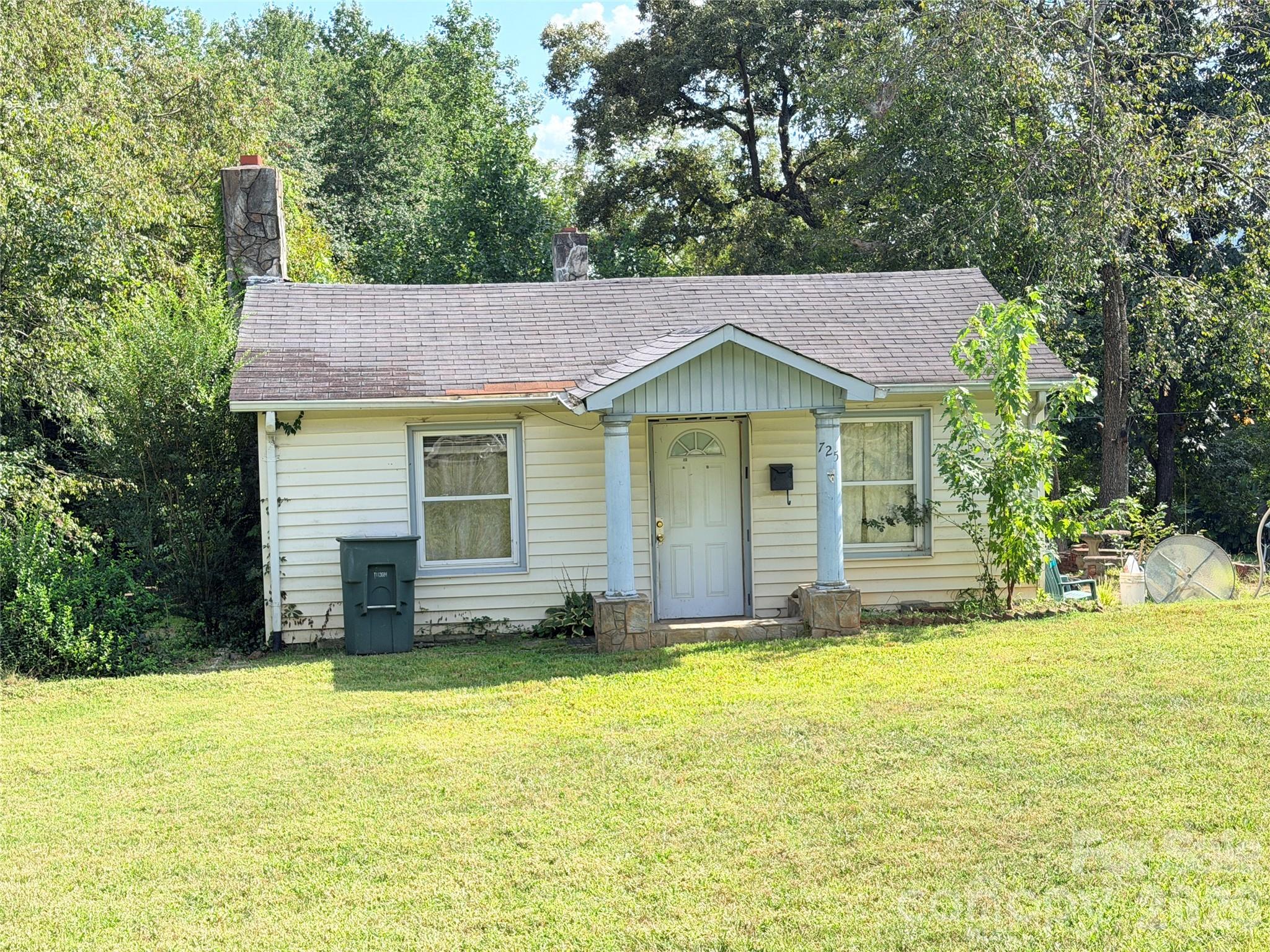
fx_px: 1761
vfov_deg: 30.3
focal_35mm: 48
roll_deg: +2.6
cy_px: 476
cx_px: 635
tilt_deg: -3.6
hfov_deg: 39.7
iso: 100
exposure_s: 1/1795
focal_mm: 6.76
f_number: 1.78
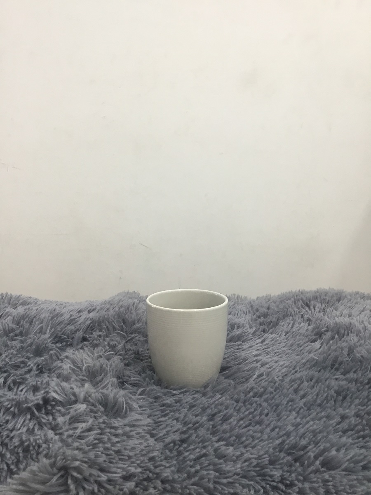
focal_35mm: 31
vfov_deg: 58.4
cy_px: 248
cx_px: 186
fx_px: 443
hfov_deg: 45.4
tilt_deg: -8.2
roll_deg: +0.5
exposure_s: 1/33
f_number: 2.4
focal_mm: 3.3
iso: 80
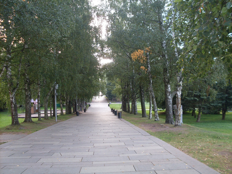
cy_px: 87
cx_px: 116
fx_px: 255
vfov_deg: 37.7
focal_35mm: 38
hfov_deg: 49.0
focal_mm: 6.3
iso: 80
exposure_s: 1/90
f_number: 2.8
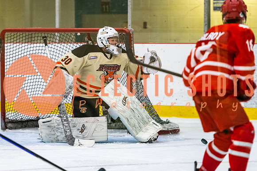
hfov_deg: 7.9
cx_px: 84
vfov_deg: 5.3
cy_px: 108
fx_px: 1852
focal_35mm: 259
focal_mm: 170
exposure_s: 1/640
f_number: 3.2
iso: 3200
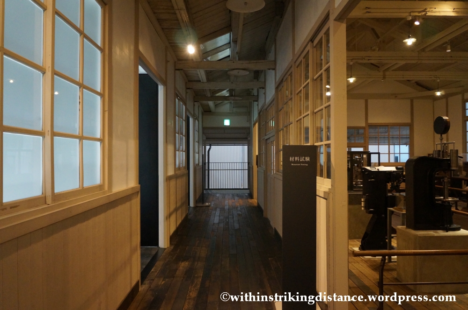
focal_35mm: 27
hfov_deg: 67.4
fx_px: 351
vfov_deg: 47.8
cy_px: 155
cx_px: 234
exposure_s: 1/160
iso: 3200
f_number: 4
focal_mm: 18
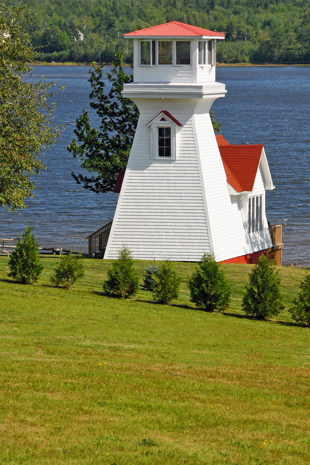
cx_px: 141
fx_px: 2829
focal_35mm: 219
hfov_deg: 6.3
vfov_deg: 9.4
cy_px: 215
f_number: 10
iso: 200
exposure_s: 1/400
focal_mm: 130
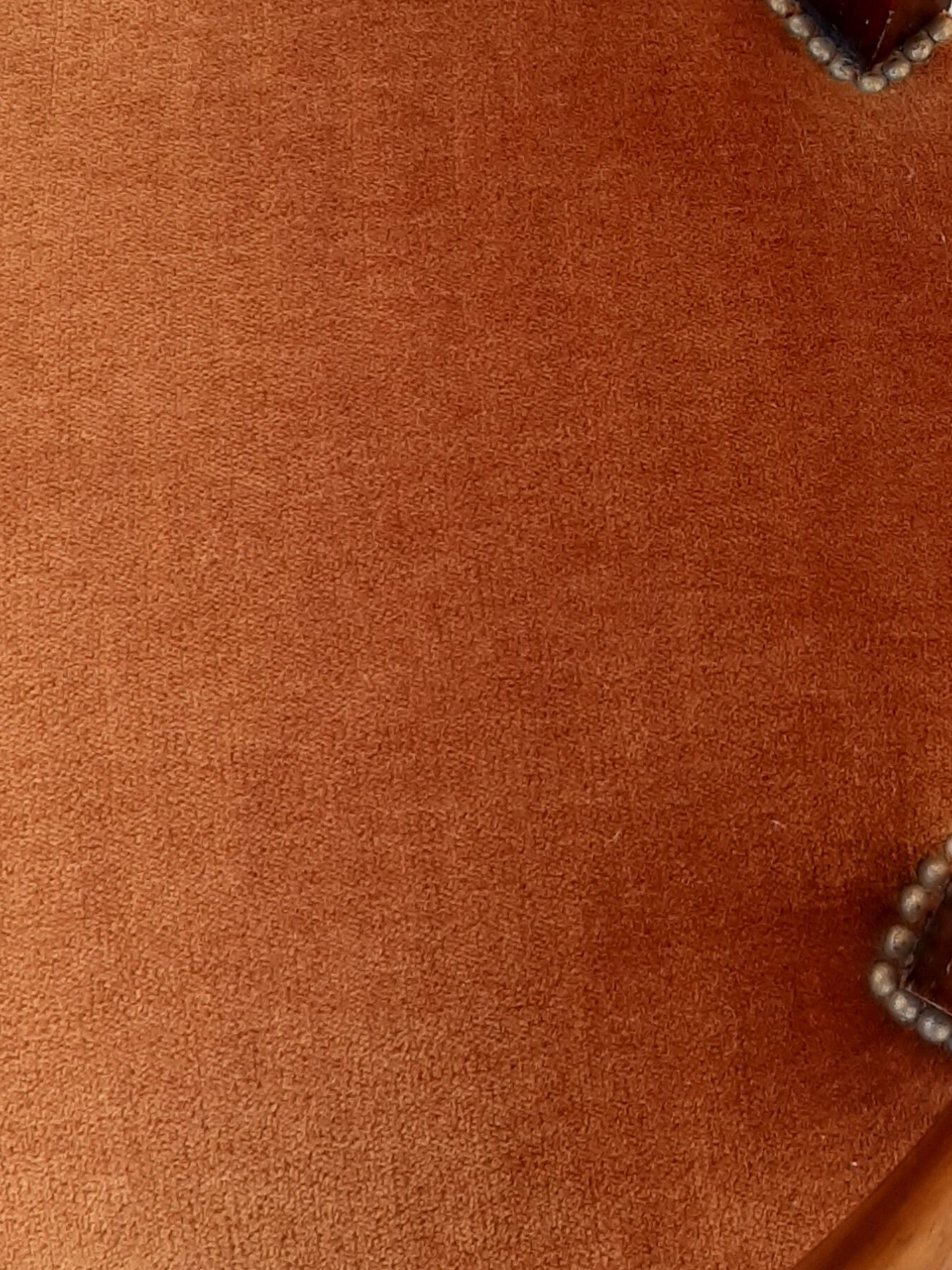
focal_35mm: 58
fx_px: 2126
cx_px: 888
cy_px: 297
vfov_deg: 32.5
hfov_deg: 24.4
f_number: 1.7
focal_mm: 3.93
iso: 40
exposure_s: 1/253
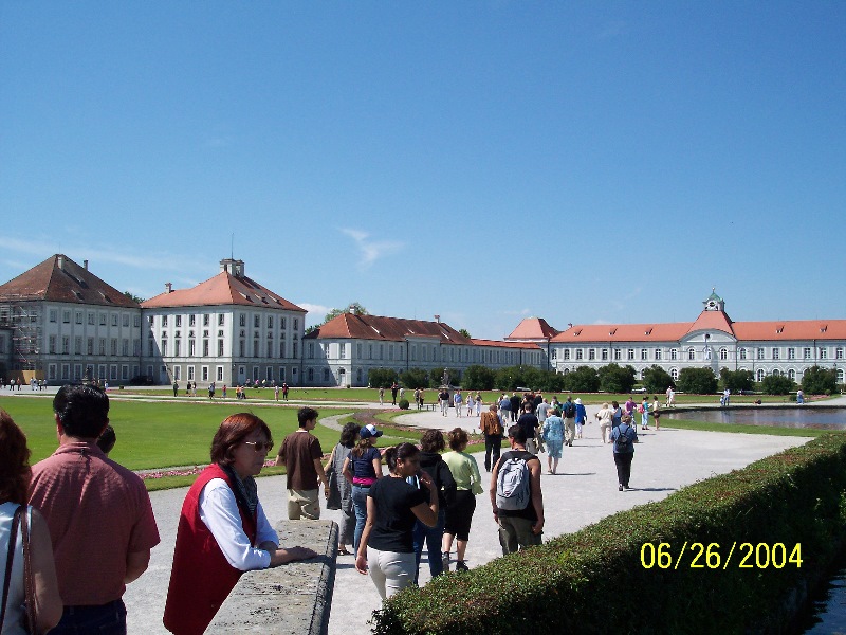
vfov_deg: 37.7
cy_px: 318
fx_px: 929
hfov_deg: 49.0
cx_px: 423
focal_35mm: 38
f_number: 4.8
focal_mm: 8
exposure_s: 1/1000
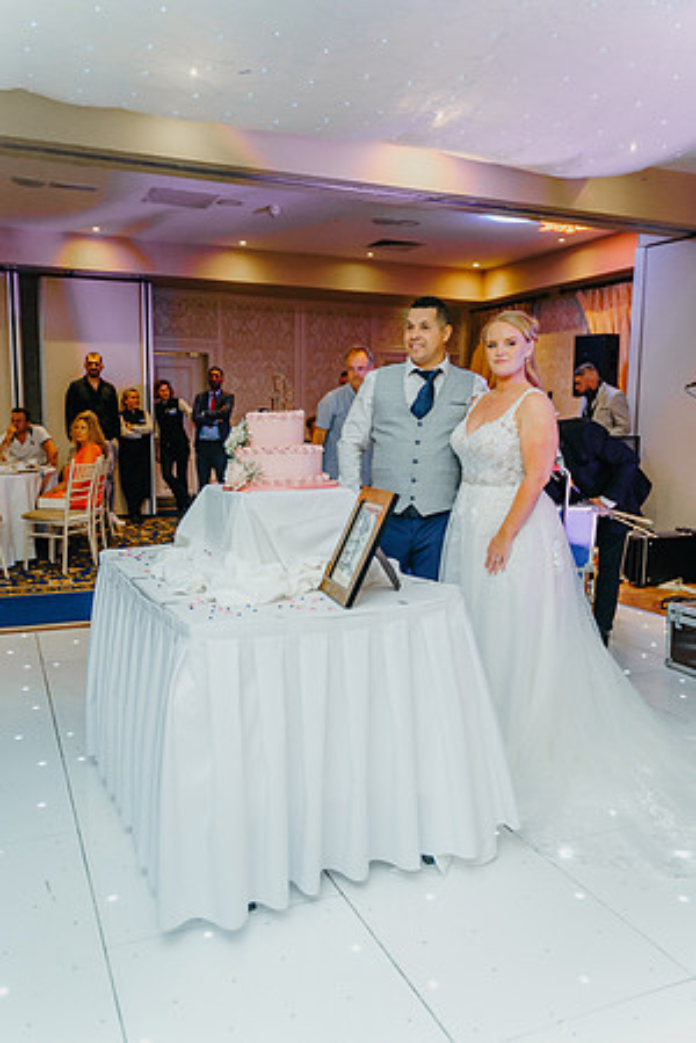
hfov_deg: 46.4
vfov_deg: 65.5
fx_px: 812
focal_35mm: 28
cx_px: 348
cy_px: 522
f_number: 2.8
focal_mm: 28
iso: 1600
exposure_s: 1/200
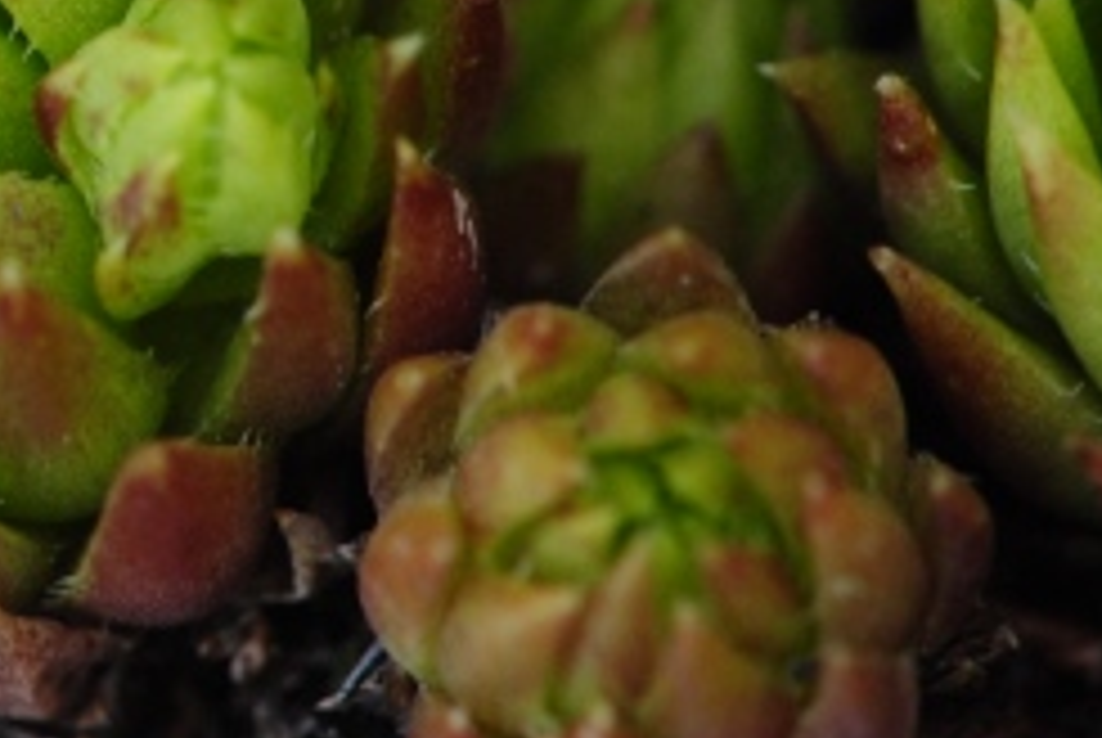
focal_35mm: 416
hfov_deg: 4.9
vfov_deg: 3.3
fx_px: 12738
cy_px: -248
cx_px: -679
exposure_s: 1/100
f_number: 6.3
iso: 400
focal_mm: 85
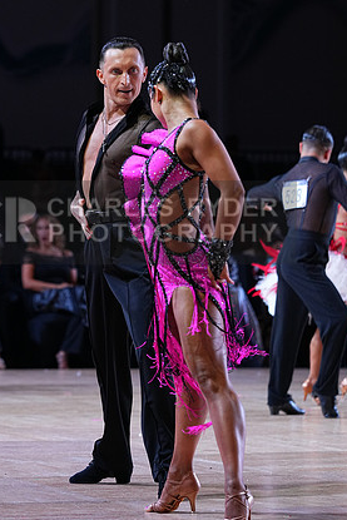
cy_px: 223
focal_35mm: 208
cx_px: 125
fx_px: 3005
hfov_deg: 6.6
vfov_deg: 9.9
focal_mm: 149
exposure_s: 1/400
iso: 1250
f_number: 4
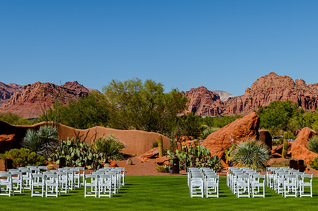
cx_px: 150
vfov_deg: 18.2
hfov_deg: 27.0
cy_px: 117
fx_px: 662
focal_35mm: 75
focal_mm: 62
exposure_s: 1/640
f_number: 10
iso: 200
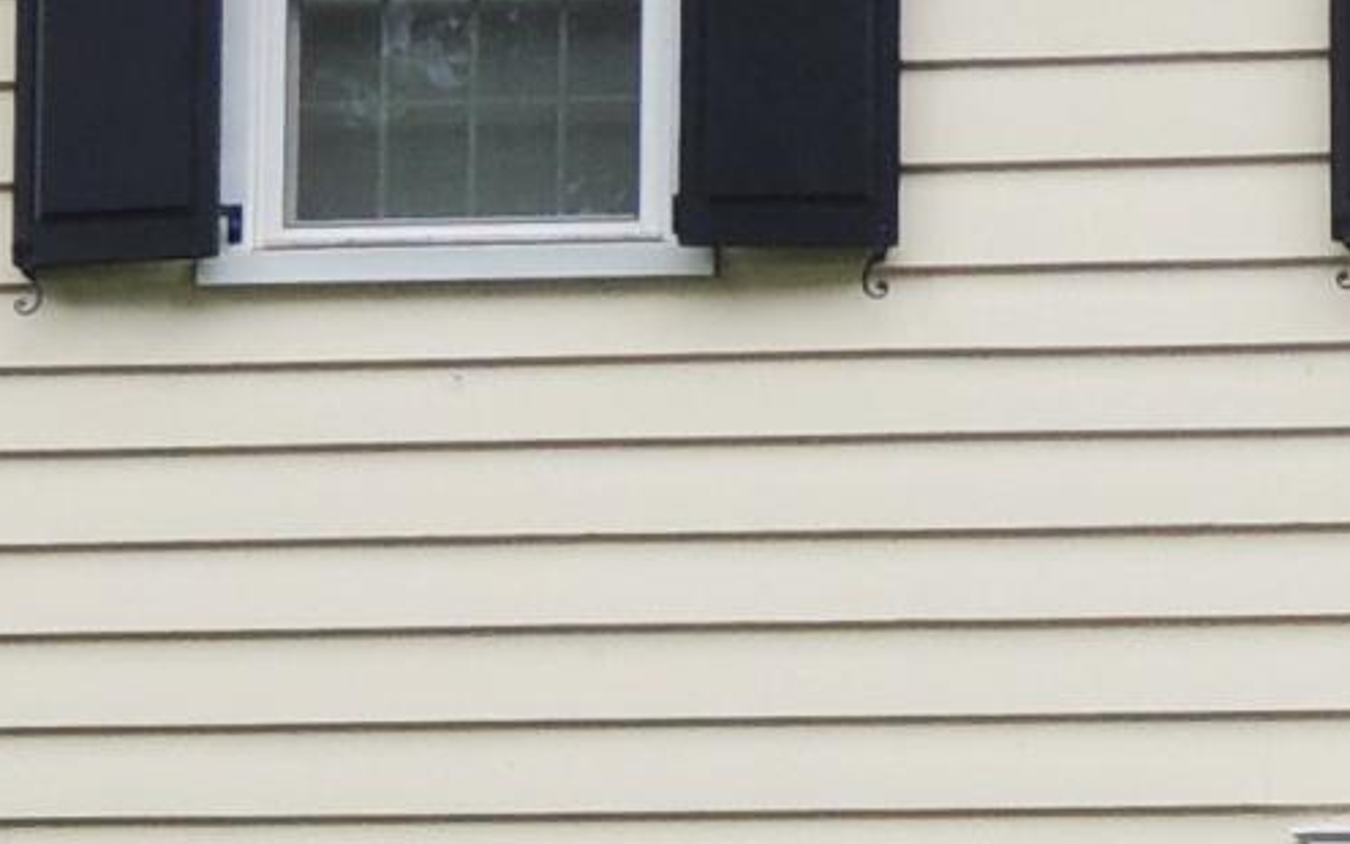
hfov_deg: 13.2
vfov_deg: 8.4
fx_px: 5666
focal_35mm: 154
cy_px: 1097
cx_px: 1701
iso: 100
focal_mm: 4.3
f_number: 2.8
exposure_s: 1/500
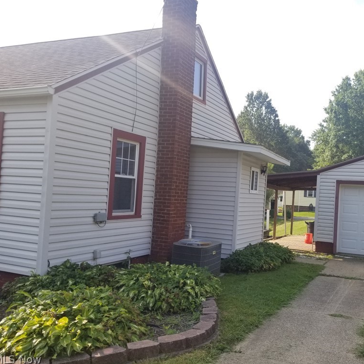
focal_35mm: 31
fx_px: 369
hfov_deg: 51.7
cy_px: 183
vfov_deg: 52.5
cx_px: 237
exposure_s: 1/1284
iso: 50
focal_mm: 4.25
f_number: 1.7
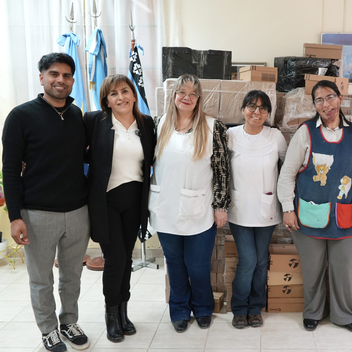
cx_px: 259
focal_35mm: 41
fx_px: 472
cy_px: 177
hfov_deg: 39.9
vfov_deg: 40.9
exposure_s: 1/40
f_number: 4
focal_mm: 32
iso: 1600
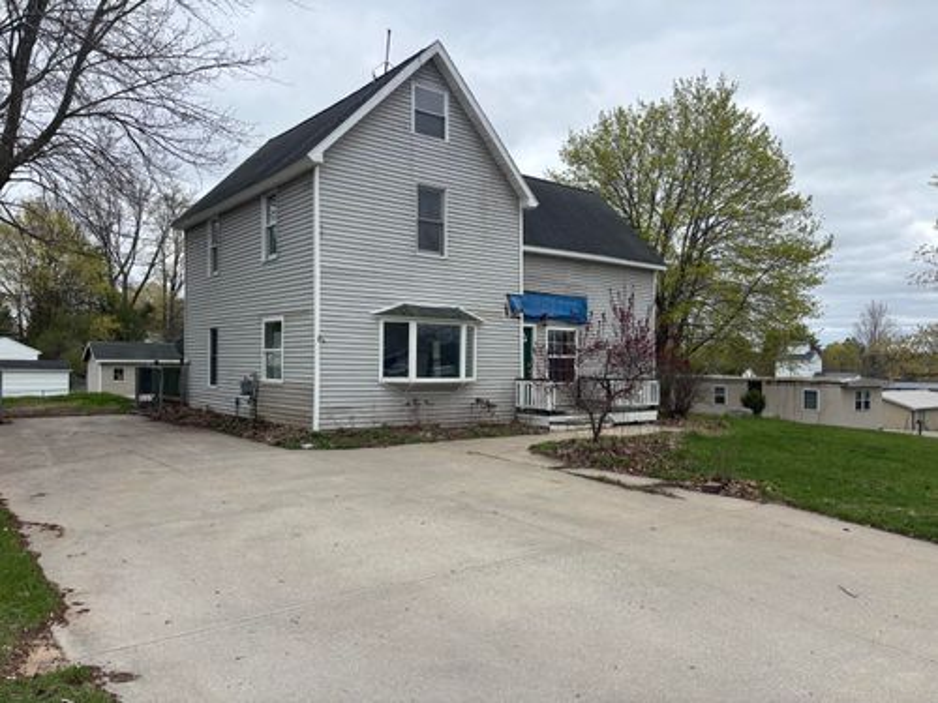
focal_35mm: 26
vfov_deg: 53.1
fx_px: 705
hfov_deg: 67.3
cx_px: 469
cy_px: 352
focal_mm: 5.96
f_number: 1.6
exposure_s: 1/2451
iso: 50
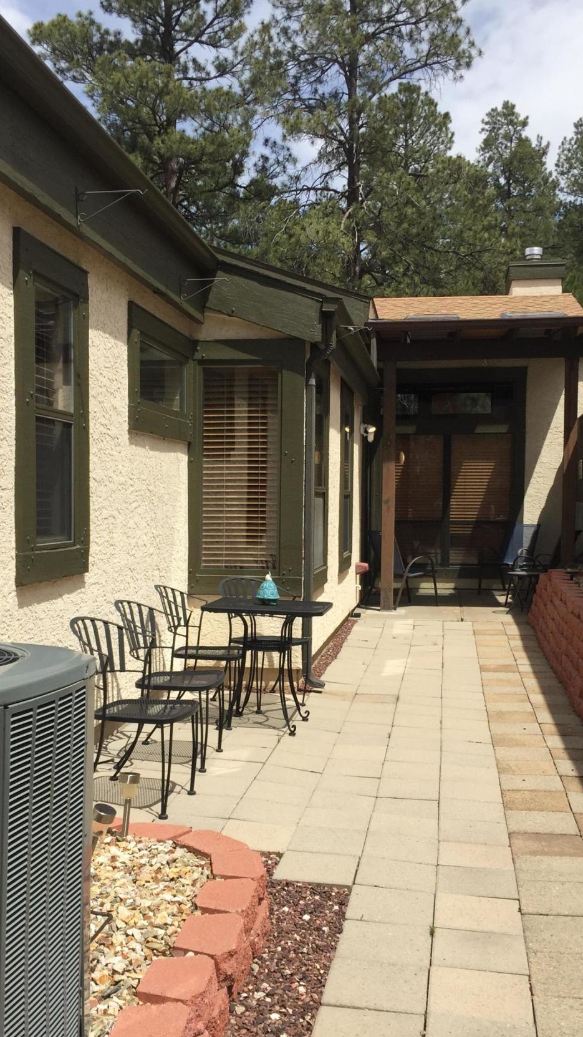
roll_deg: -0.7
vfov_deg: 52.7
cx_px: 301
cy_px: 552
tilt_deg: -2.9
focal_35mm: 38
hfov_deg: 31.2
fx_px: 1045
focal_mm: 4.15
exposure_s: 1/2326
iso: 32
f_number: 2.2
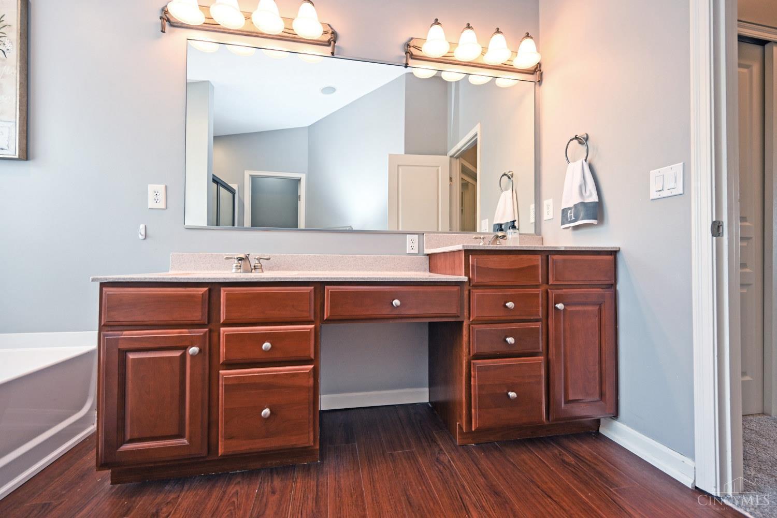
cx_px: 388
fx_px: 302
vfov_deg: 81.2
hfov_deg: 104.3
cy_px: 259
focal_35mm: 14
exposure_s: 1/60
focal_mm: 14
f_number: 4
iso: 280
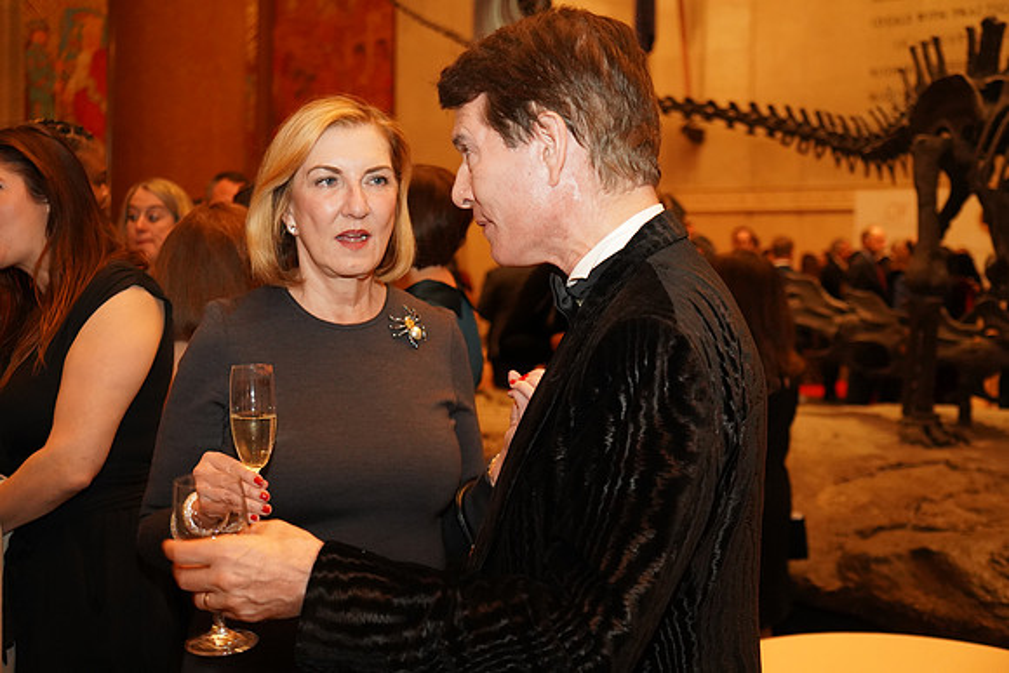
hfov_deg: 41.1
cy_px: 336
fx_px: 1346
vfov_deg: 28.1
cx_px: 504
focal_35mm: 48
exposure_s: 1/125
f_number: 4
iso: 6400
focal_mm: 48
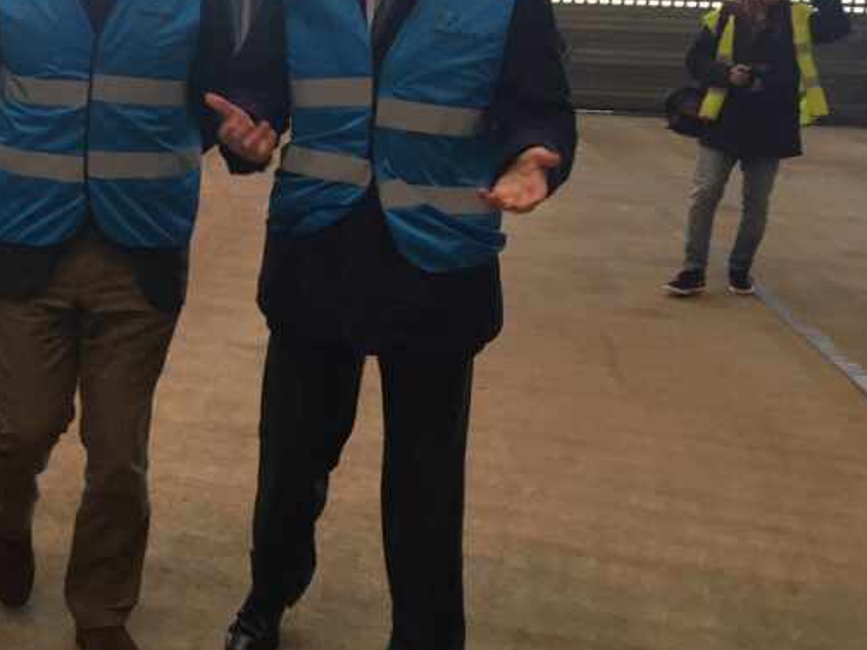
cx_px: 48
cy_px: 171
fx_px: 1477
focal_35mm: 59
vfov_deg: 24.6
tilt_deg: -5.3
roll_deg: -2.3
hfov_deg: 30.9
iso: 32
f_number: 2.2
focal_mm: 4.15
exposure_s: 1/33
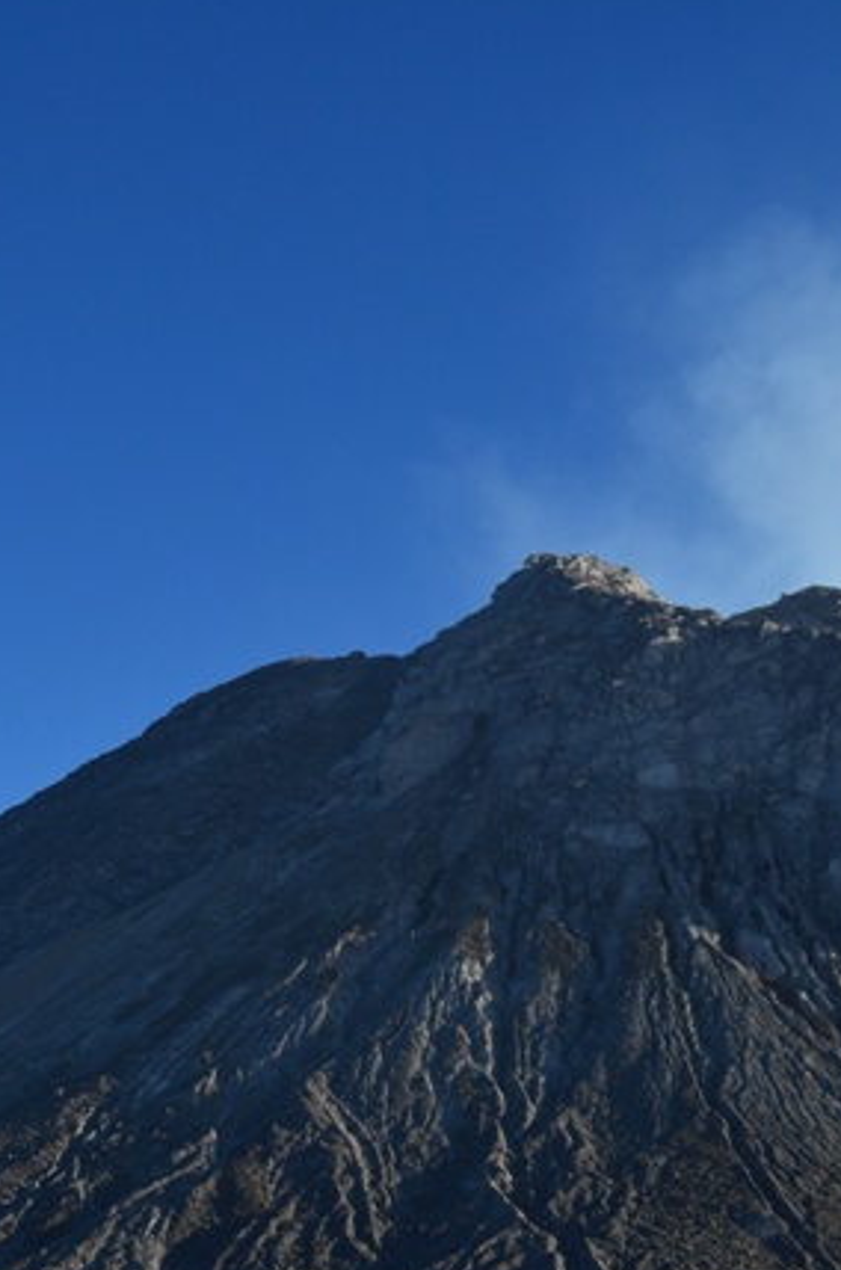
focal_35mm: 56
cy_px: 835
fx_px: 1972
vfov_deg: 35.4
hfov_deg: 23.8
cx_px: 192
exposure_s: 1/2000
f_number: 4.5
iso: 200
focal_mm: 20
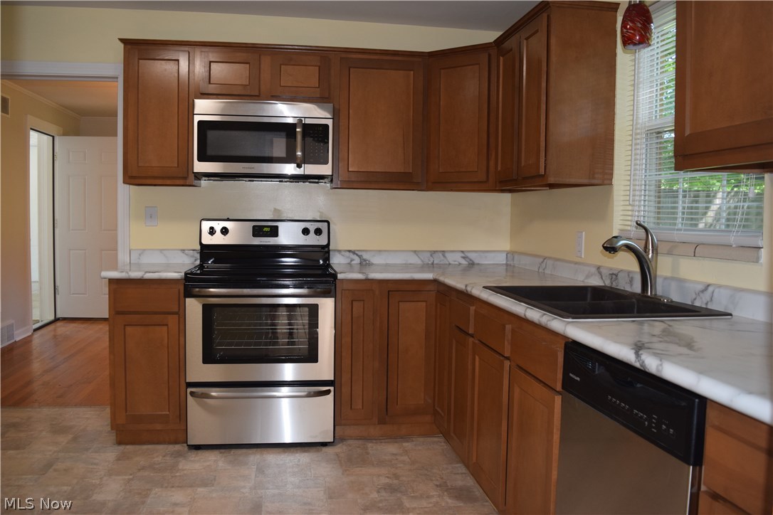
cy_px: 258
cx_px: 386
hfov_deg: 61.9
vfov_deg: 43.6
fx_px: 644
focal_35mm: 30
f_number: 5
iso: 800
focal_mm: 20
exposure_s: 1/100
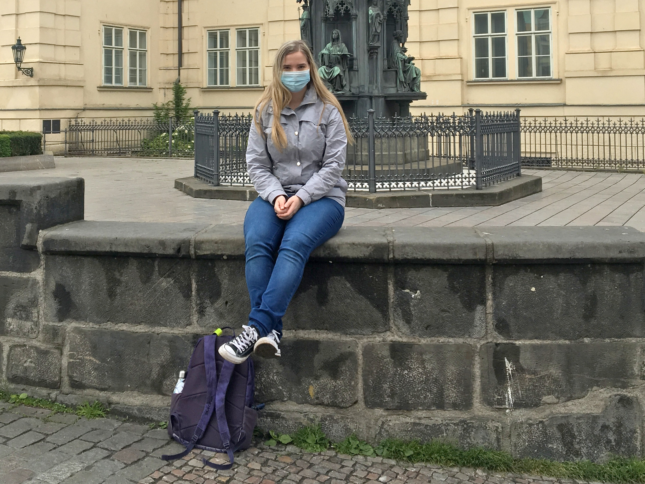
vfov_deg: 48.2
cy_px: 242
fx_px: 540
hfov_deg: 61.7
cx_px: 322
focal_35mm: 29
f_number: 2.2
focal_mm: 4.15
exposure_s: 1/1115
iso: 25
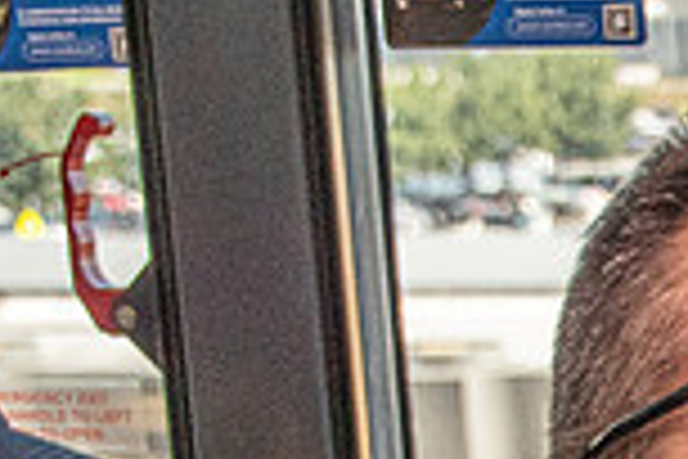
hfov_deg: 11.1
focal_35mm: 171
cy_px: 789
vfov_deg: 7.8
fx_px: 3268
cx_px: 1272
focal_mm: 22
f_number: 3.5
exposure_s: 1/1000
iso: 1000
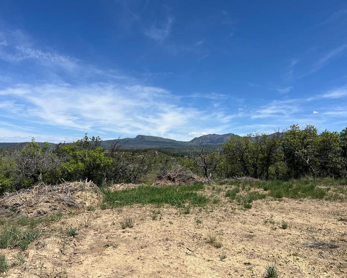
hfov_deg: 62.2
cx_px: 166
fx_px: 287
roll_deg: -2.1
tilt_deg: +2.2
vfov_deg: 51.5
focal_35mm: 28
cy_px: 139
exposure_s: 1/6211
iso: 50
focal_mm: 5.7
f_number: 1.5
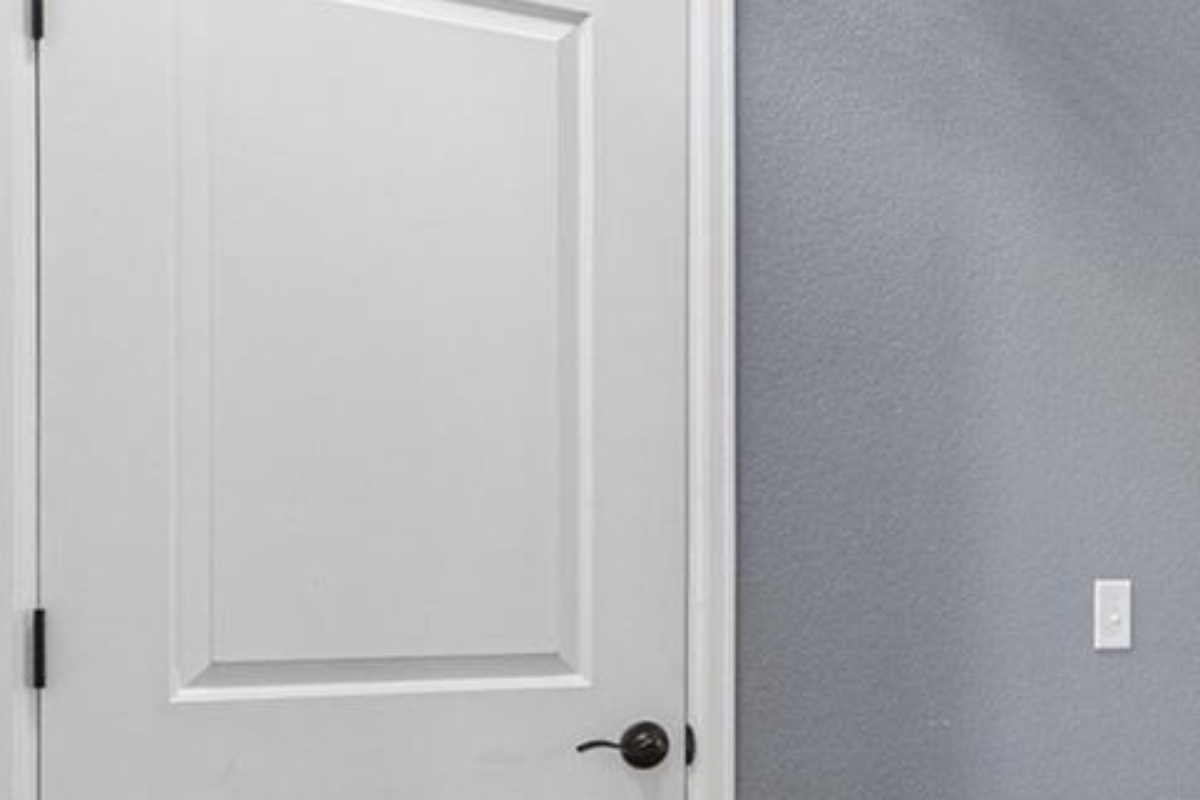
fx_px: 1767
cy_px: 547
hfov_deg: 31.7
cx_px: 1419
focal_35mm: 53
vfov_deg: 25.4
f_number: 8
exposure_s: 1/200
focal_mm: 16
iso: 500
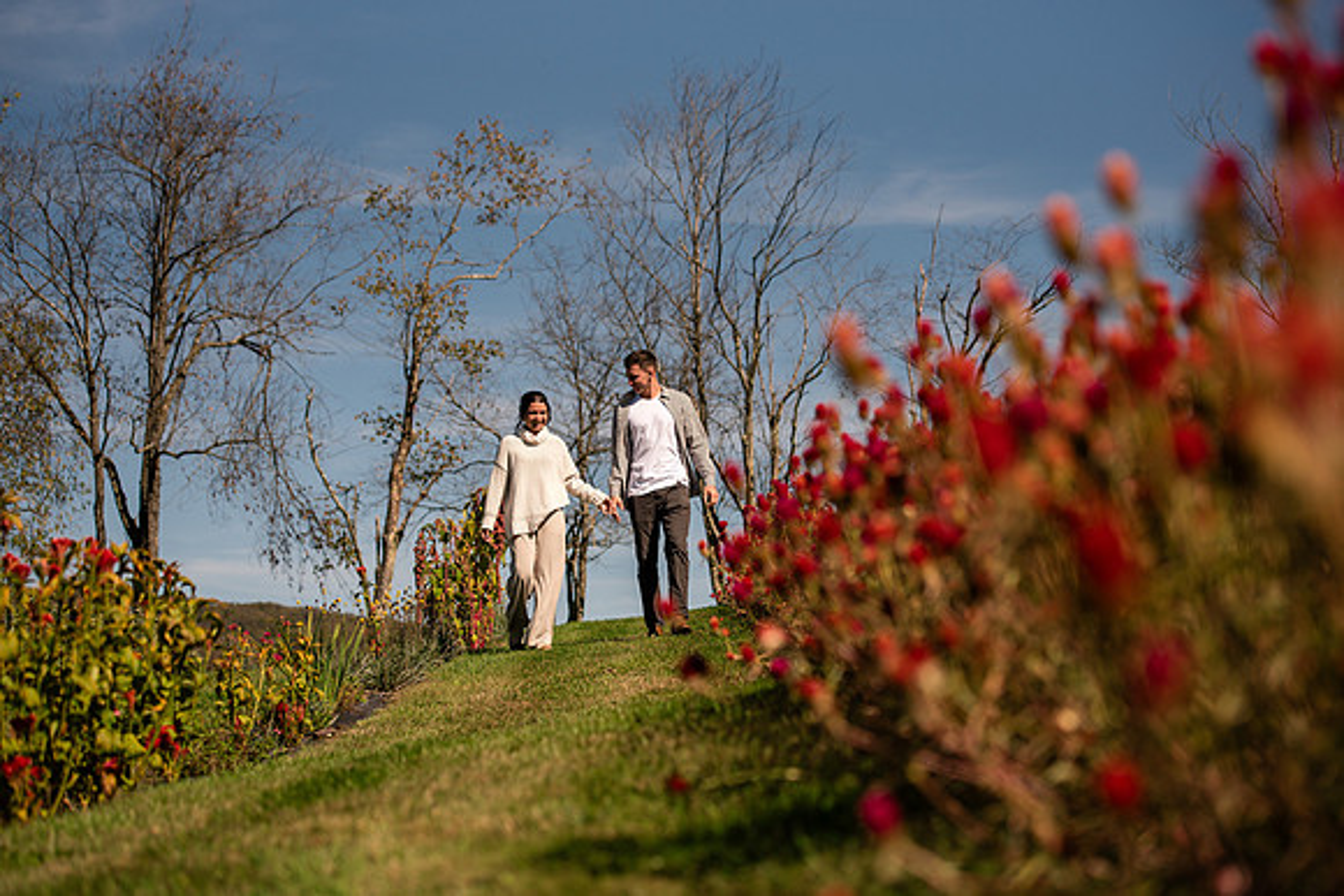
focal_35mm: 70
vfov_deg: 19.5
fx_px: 2614
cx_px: 672
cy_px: 448
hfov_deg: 28.8
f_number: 3.2
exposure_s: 1/4000
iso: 100
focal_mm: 70
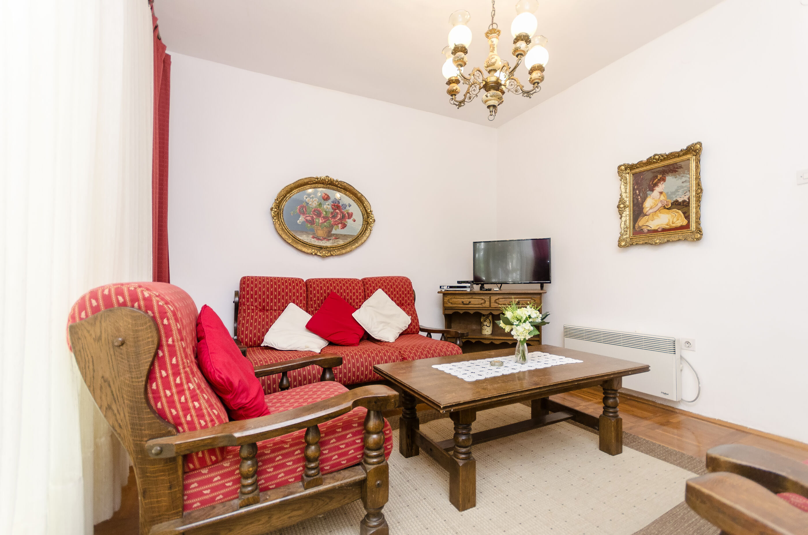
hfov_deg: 100.5
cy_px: 268
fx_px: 336
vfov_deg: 77.1
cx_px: 404
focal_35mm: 15
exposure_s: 1/60
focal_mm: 10
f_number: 4
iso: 1100
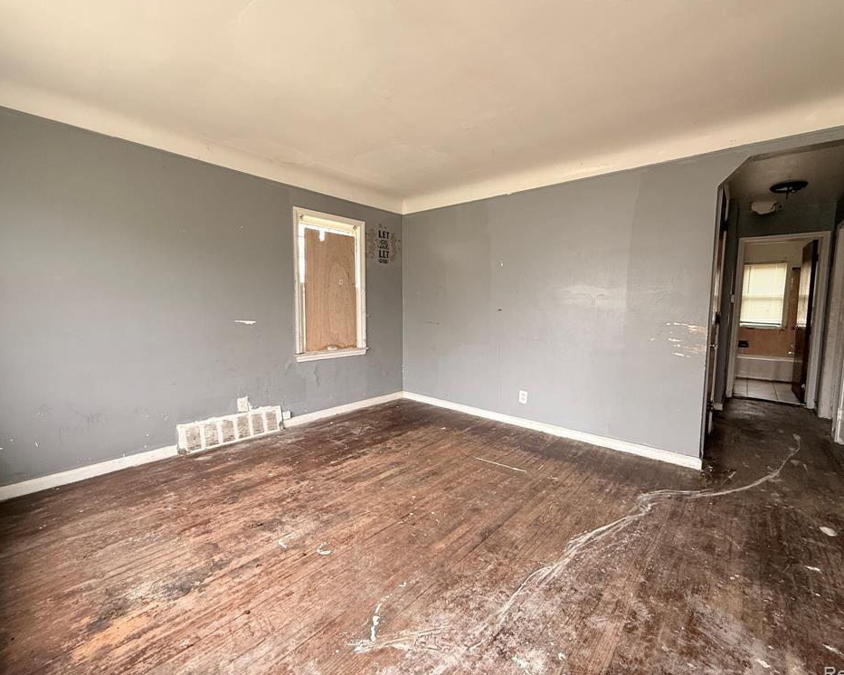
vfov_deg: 84.0
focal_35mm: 15
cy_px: 341
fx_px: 375
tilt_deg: -4.7
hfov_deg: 96.6
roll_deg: -0.7
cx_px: 452
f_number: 2.2
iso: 200
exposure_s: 1/99
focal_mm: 2.22
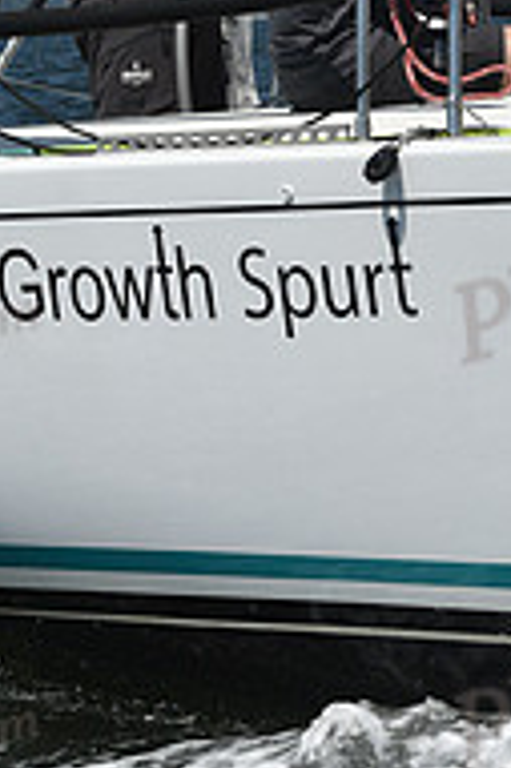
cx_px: 247
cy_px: 109
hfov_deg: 5.6
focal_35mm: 243
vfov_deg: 8.5
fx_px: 5183
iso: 250
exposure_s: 1/1250
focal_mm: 80
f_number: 10
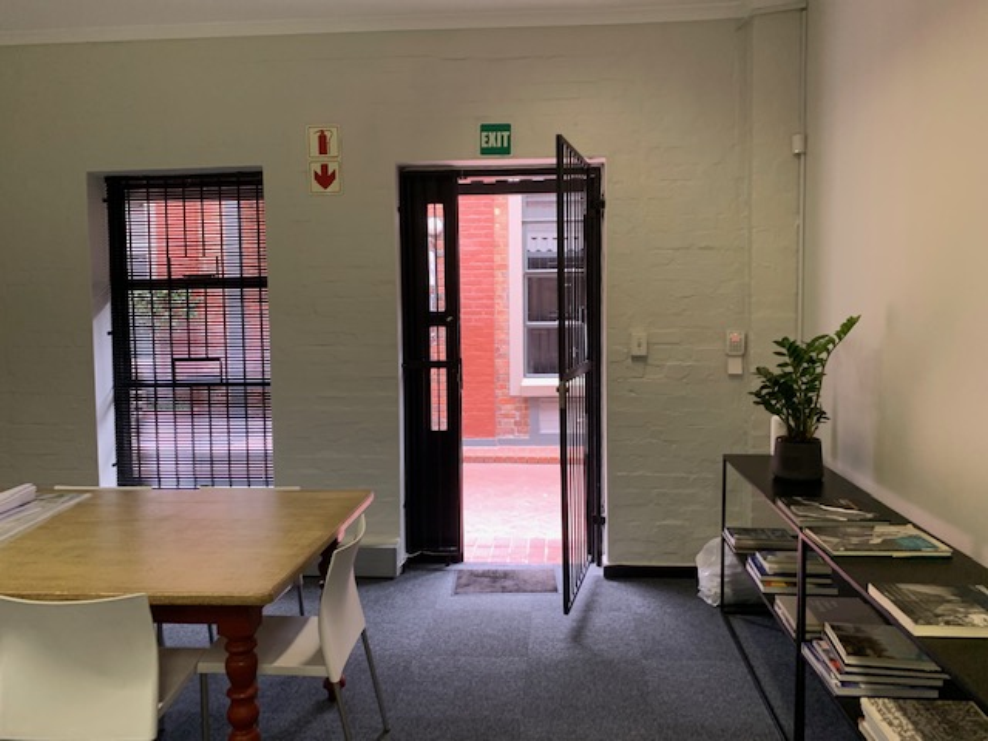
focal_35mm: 26
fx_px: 742
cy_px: 370
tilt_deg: -1.0
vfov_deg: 53.1
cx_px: 494
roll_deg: +0.1
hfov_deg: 67.3
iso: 200
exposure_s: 1/50
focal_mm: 4.25
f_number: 1.8
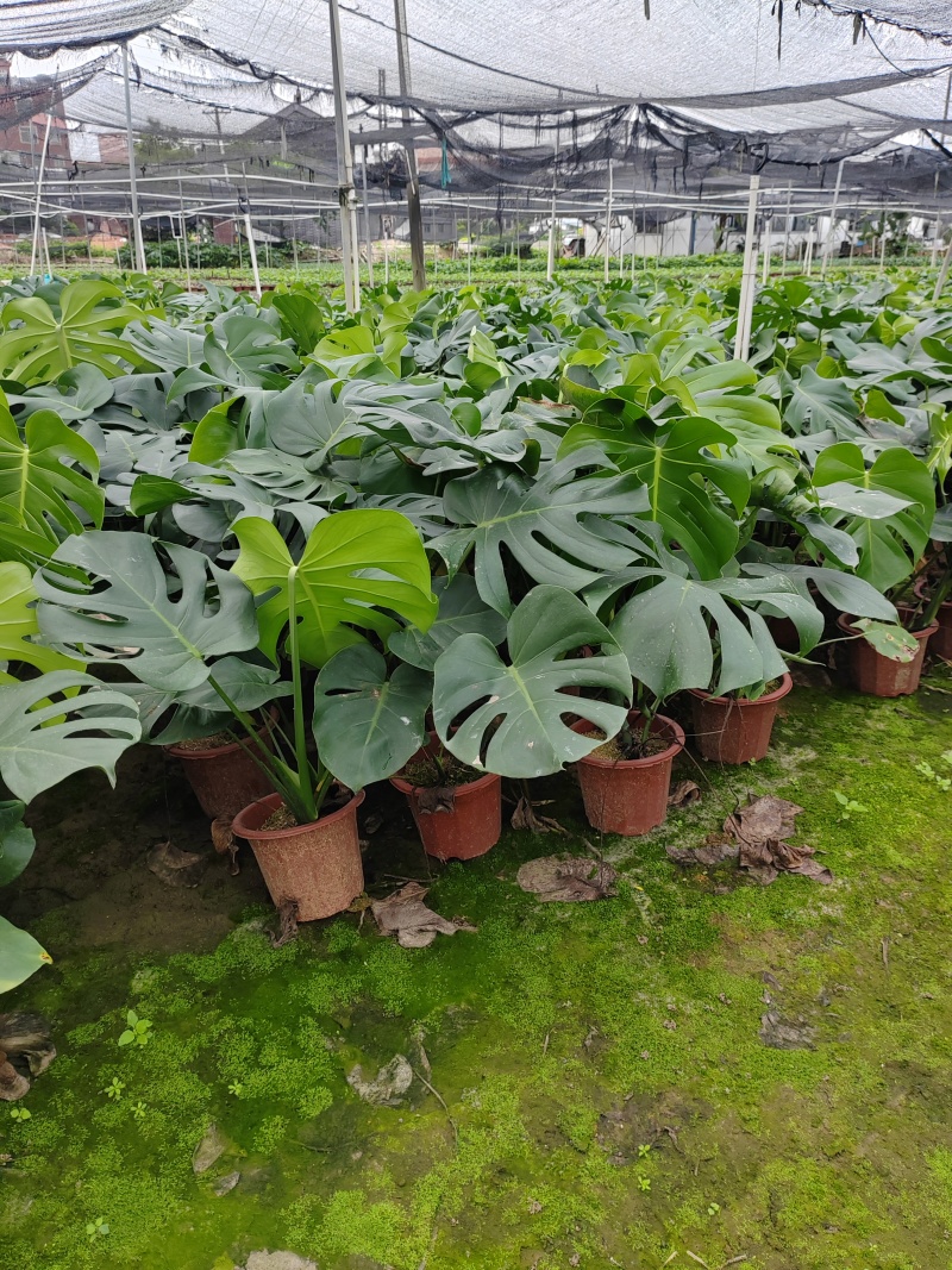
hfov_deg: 51.3
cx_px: 476
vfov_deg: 65.3
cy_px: 635
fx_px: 990
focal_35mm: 27
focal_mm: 5.52
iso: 100
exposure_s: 1/590
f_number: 1.9
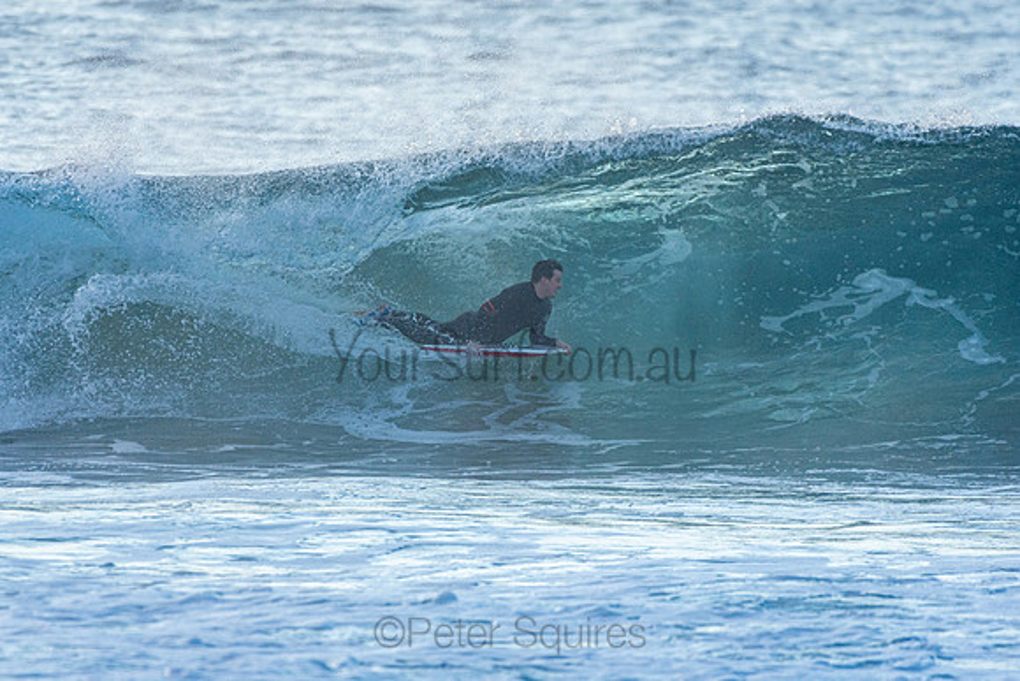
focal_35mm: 720
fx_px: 20404
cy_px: 340
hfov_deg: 2.9
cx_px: 510
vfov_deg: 1.9
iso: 560
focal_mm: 480
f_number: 5.6
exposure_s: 1/1250
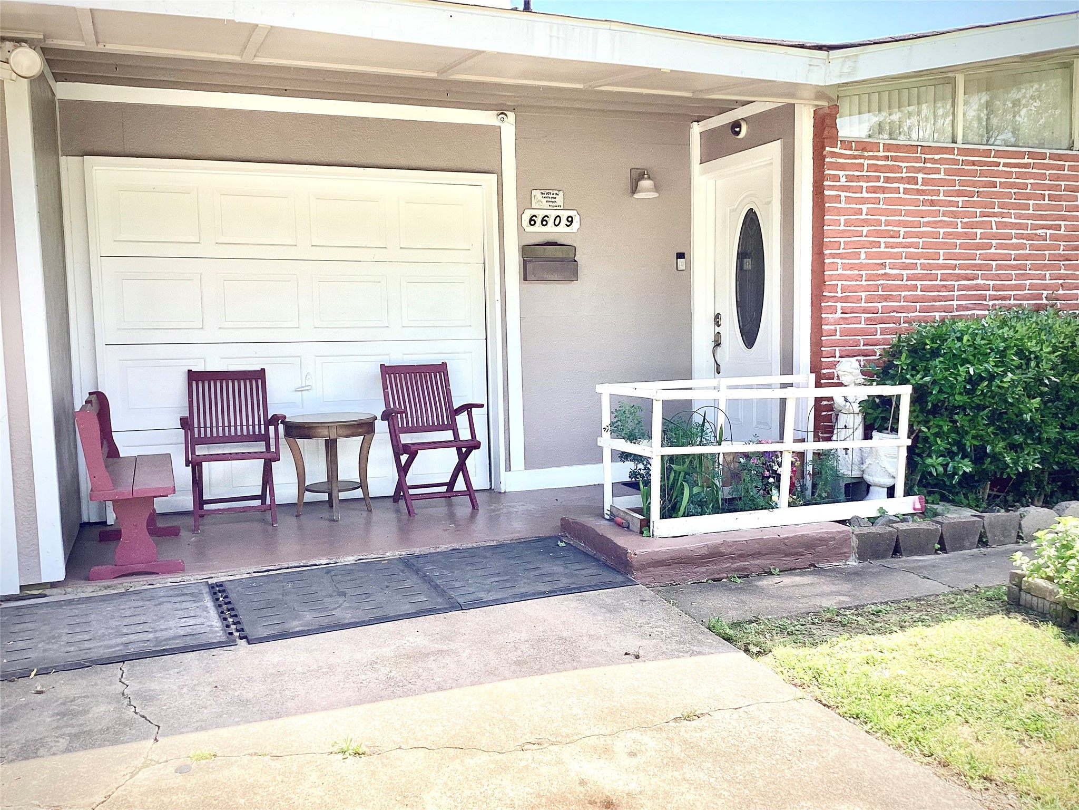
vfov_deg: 45.4
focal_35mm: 31
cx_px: 540
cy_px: 405
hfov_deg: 58.4
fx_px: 966
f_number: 2.4
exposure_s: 1/374
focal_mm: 3.3
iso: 25
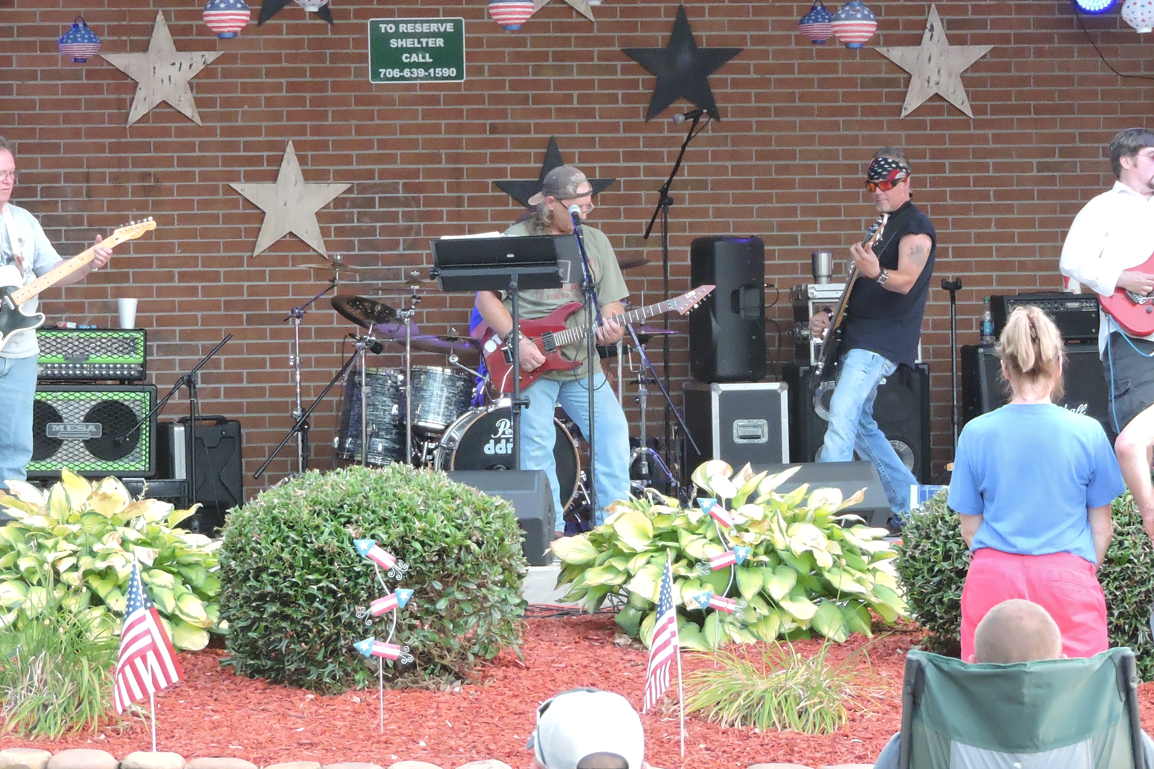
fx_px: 7629
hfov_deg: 8.7
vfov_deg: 5.8
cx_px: 601
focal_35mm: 238
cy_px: 183
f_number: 4.4
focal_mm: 27.6
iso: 800
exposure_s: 1/80
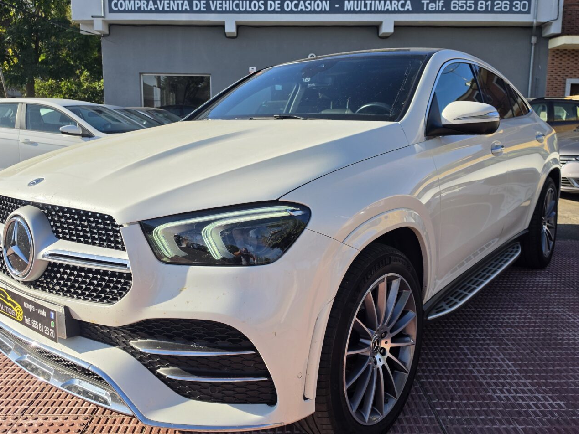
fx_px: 485
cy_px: 189
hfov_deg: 61.6
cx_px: 280
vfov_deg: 48.1
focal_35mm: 29
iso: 64
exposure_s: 1/5955
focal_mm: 6.5
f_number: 1.4
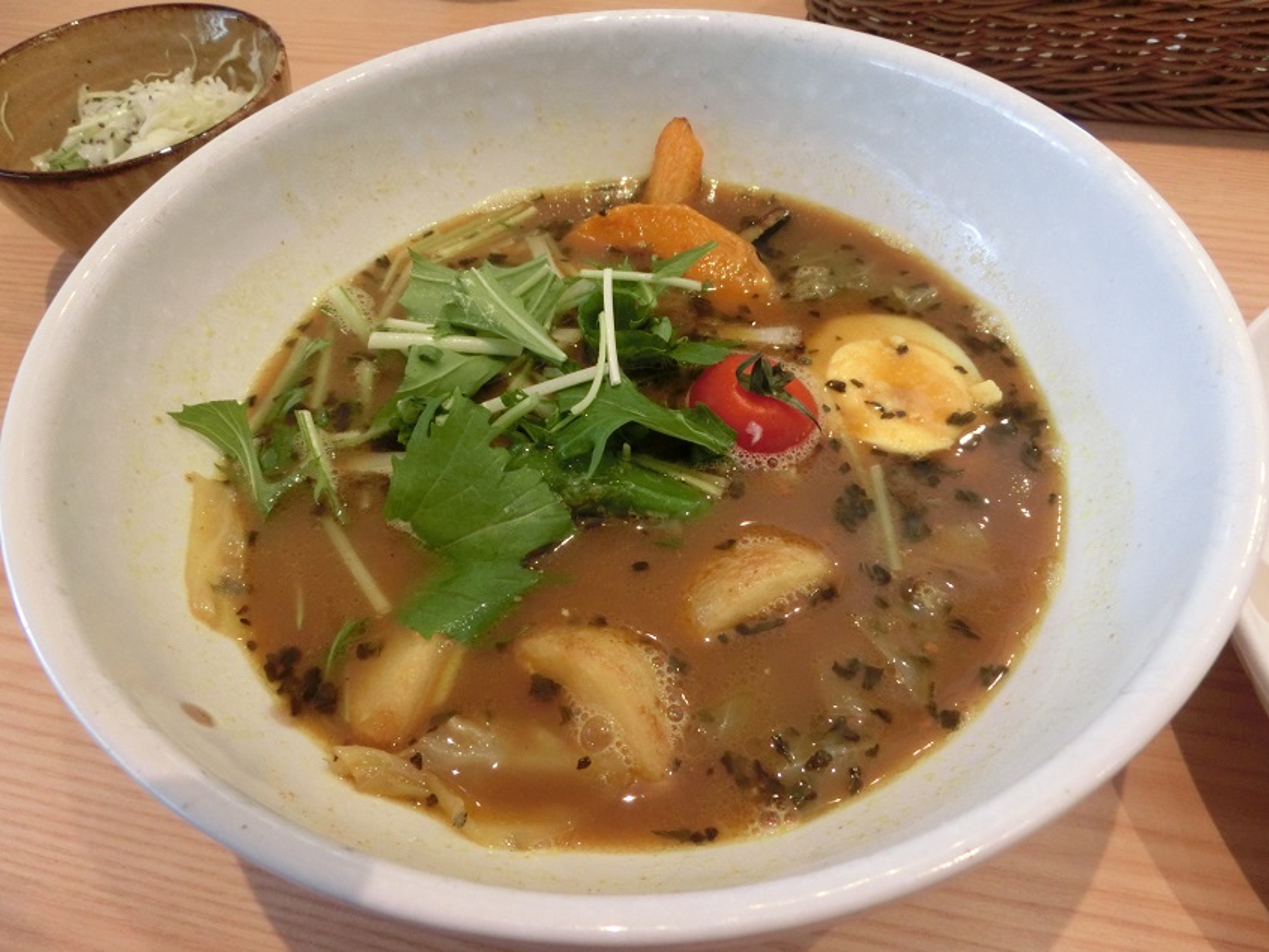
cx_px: 634
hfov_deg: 71.6
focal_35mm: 24
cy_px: 476
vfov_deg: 56.8
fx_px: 880
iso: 320
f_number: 3
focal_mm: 4.24
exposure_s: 1/125
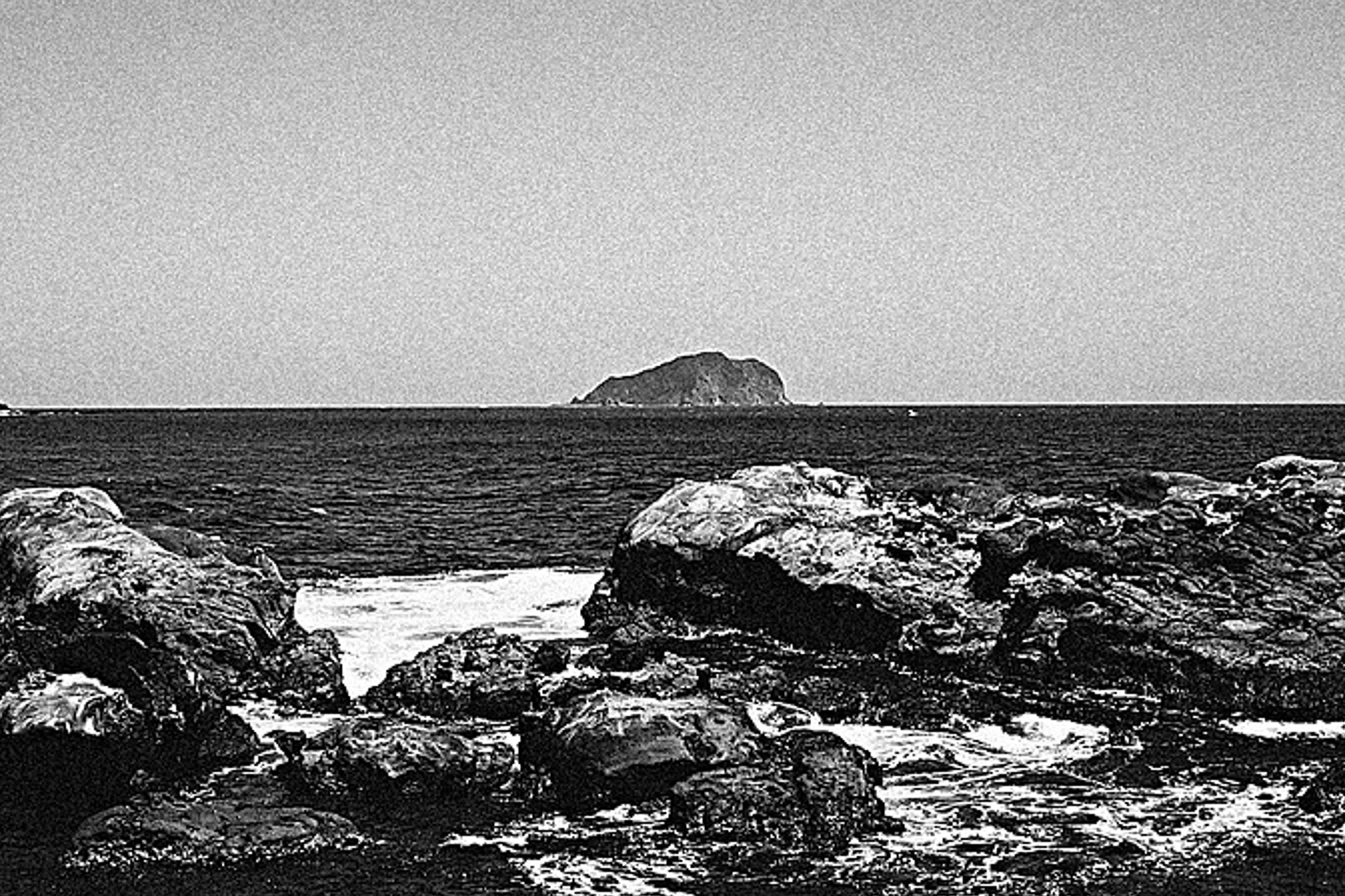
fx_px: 2167
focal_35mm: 58
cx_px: 630
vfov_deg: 23.4
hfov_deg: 34.5
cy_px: 428
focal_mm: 18.3
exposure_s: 1/160
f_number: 5.6
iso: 160
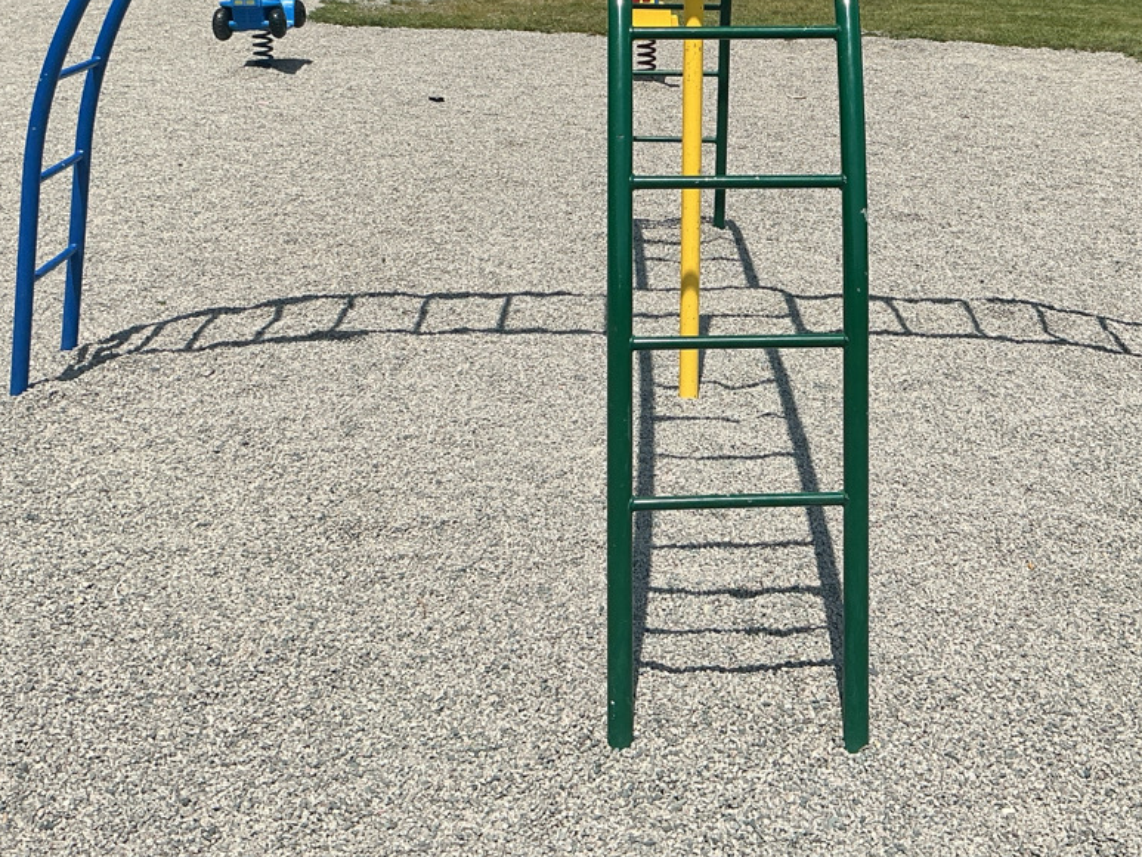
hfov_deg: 39.4
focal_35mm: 48
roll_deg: -0.8
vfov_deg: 29.6
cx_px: 724
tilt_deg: -11.8
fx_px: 1584
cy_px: 168
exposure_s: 1/3125
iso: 25
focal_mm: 3
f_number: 1.8
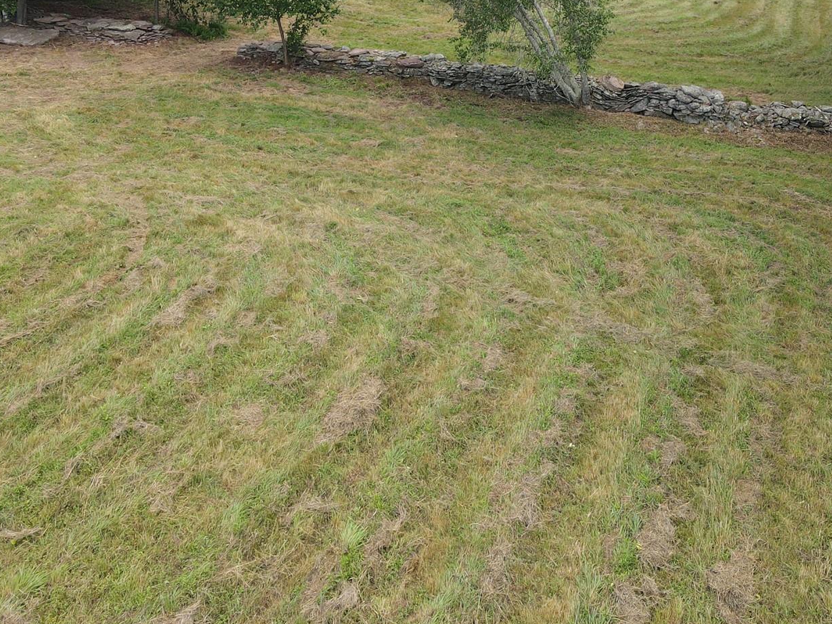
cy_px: 106
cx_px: 483
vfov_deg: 34.6
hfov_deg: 46.6
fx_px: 961
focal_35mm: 40
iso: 100
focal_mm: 4.5
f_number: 2.8
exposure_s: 1/160
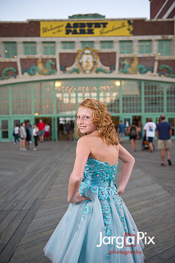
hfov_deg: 30.4
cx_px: 88
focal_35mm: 44
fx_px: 322
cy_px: 132
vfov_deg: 44.5
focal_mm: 44
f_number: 3.2
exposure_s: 1/250
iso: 800
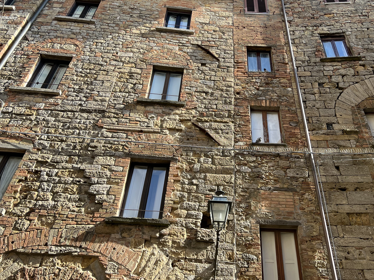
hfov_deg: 55.0
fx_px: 357
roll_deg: -2.8
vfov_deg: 42.7
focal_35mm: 33
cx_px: 220
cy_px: 111
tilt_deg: +43.9
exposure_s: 1/1100
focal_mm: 5.7
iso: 50
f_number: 1.5
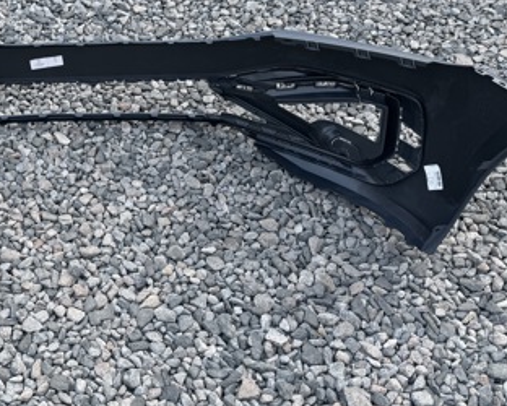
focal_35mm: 48
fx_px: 721
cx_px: 73
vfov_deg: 31.5
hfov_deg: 36.8
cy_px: 180
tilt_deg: -47.7
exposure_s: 1/121
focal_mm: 6.76
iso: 64
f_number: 1.78
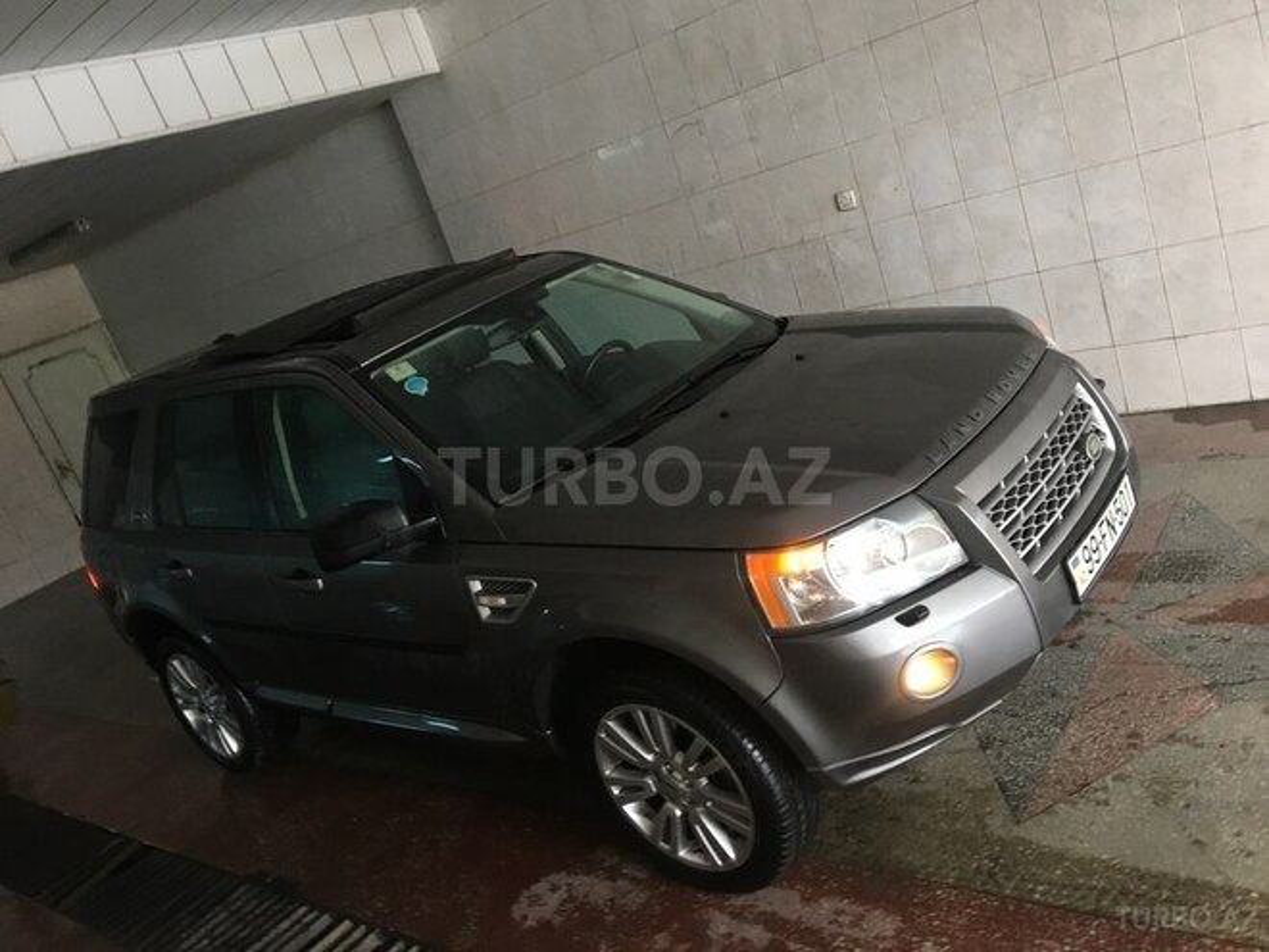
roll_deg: +14.2
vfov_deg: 48.2
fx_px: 1063
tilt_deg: -14.4
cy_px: 476
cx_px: 634
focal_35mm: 29
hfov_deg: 61.7
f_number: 2.2
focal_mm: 4.15
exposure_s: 1/33
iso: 125
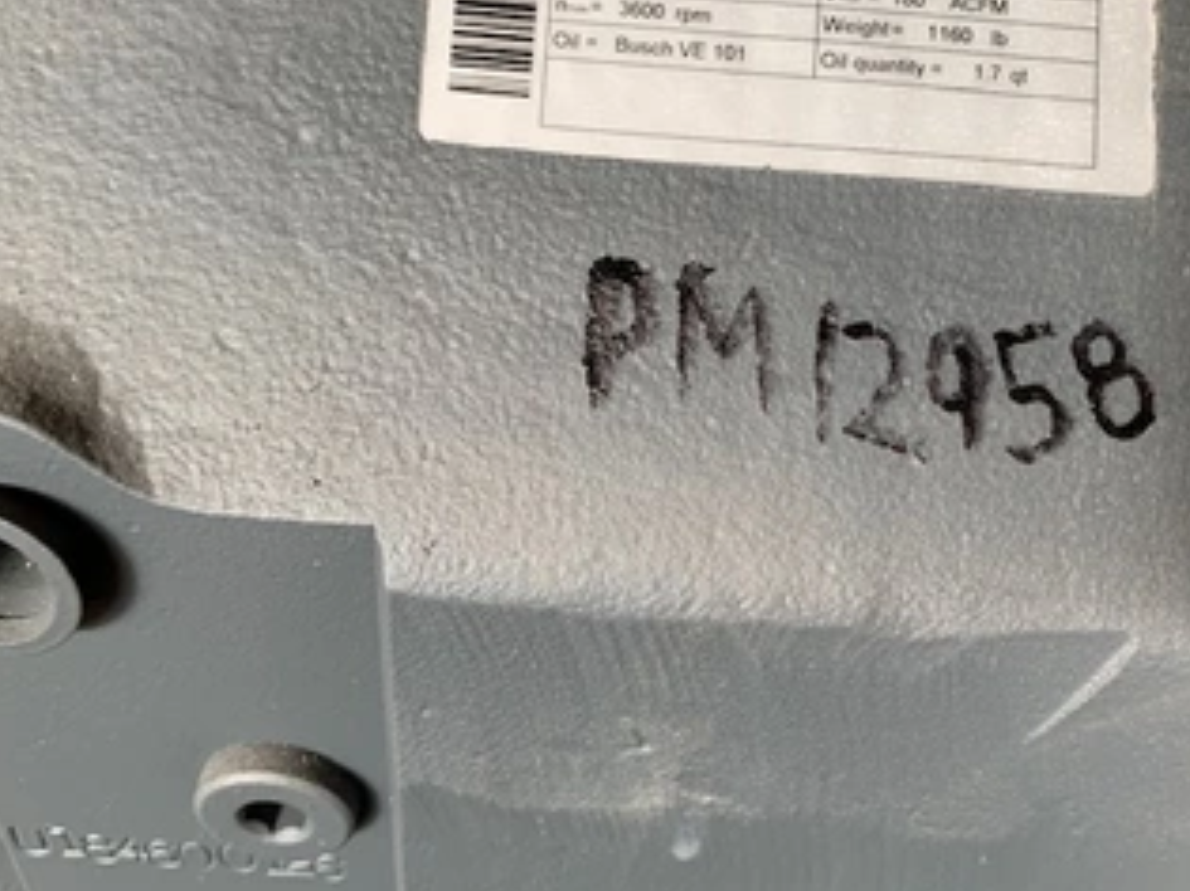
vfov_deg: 42.8
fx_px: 1134
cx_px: 589
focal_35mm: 33
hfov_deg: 55.4
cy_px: 378
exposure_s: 1/121
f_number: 1.8
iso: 80
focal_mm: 4.25
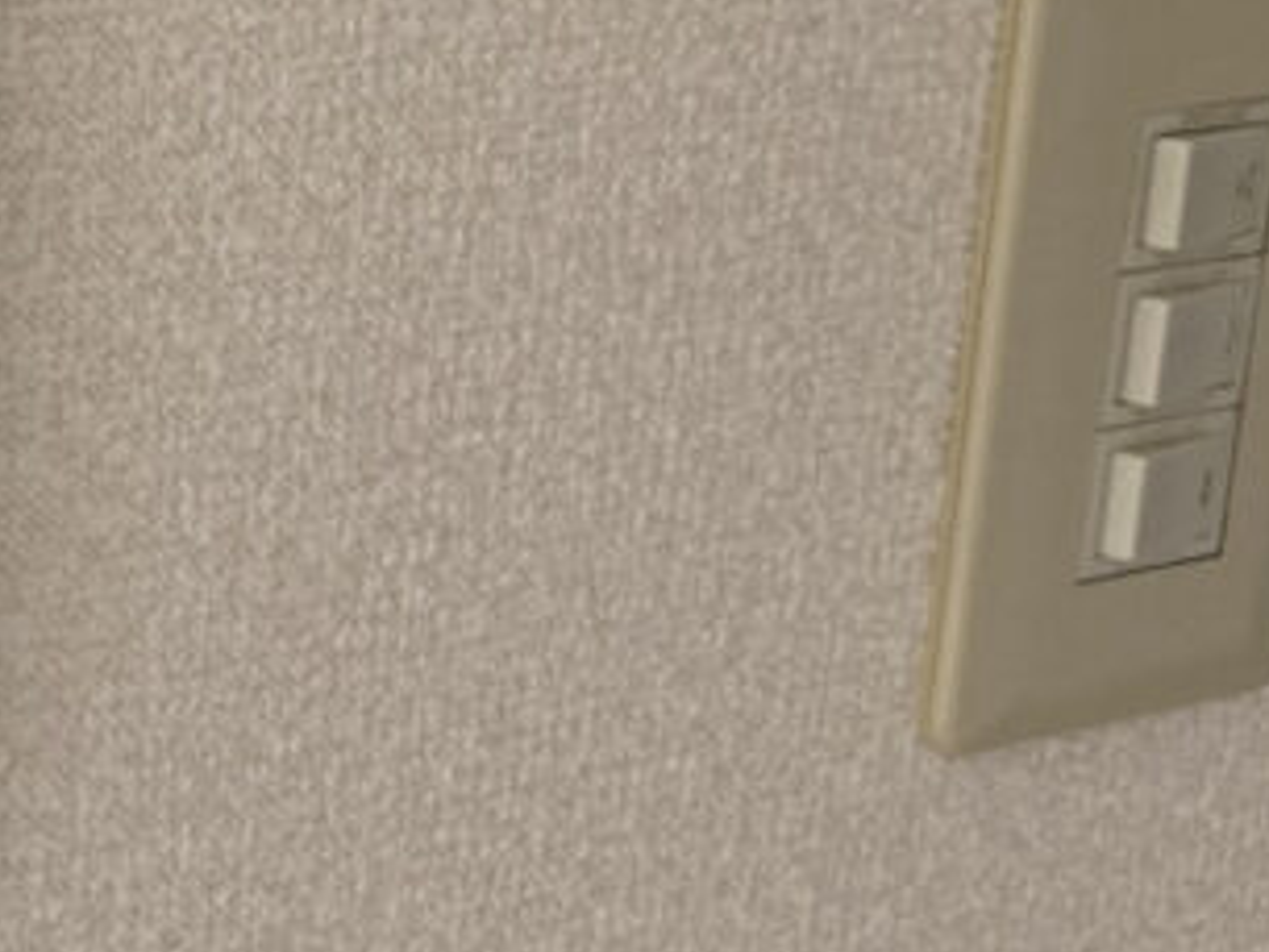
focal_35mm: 94
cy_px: 254
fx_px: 3447
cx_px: -370
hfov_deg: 19.3
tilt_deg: -16.1
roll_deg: -2.3
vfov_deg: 15.7
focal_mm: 3.99
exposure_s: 1/60
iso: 80
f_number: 1.8
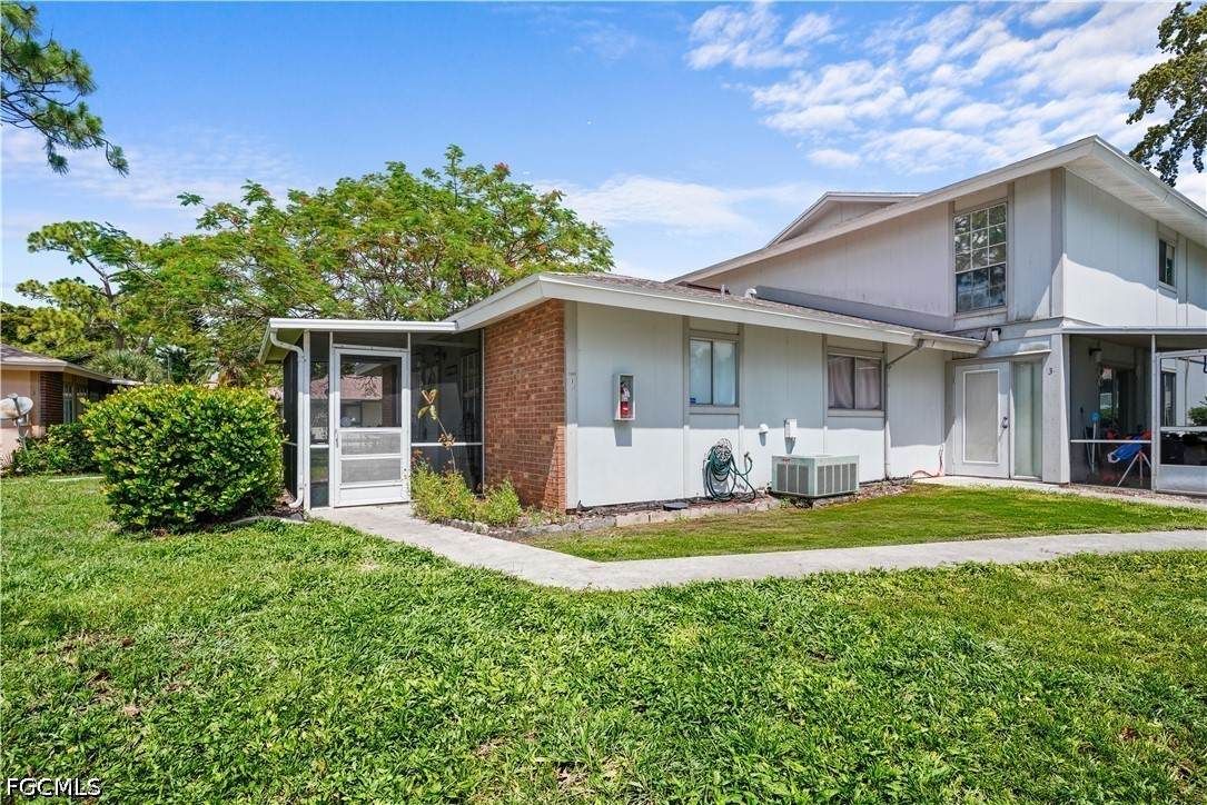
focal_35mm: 17
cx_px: 604
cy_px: 402
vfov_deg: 70.5
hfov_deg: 93.3
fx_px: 570
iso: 500
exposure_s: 1/500
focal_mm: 17
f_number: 9.5
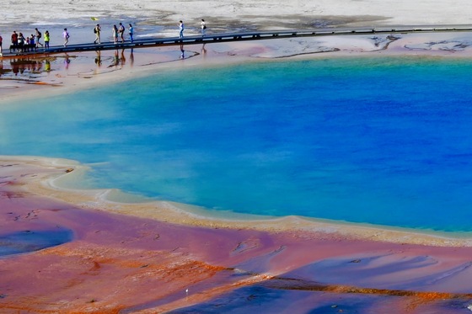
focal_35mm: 75
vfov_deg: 18.2
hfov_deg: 27.0
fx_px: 983
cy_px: 157
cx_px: 236
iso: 100
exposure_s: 1/320
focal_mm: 50
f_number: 6.3
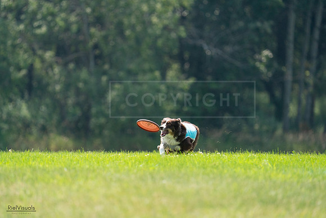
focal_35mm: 440
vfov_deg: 3.1
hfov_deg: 4.7
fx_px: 3984
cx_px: 160
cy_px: 109
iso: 2500
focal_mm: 426
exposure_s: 1/4000
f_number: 6.3
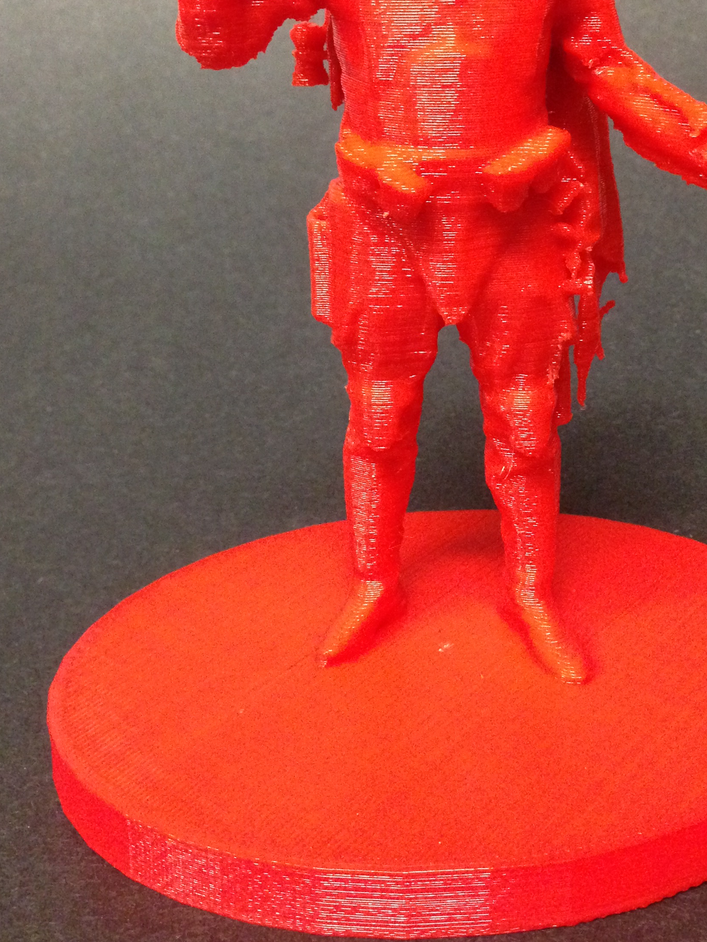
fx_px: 1334
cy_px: 305
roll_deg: +0.1
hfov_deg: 29.5
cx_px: 460
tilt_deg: -16.9
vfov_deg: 38.4
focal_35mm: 49
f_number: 2.4
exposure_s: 1/15
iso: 500
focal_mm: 4.12
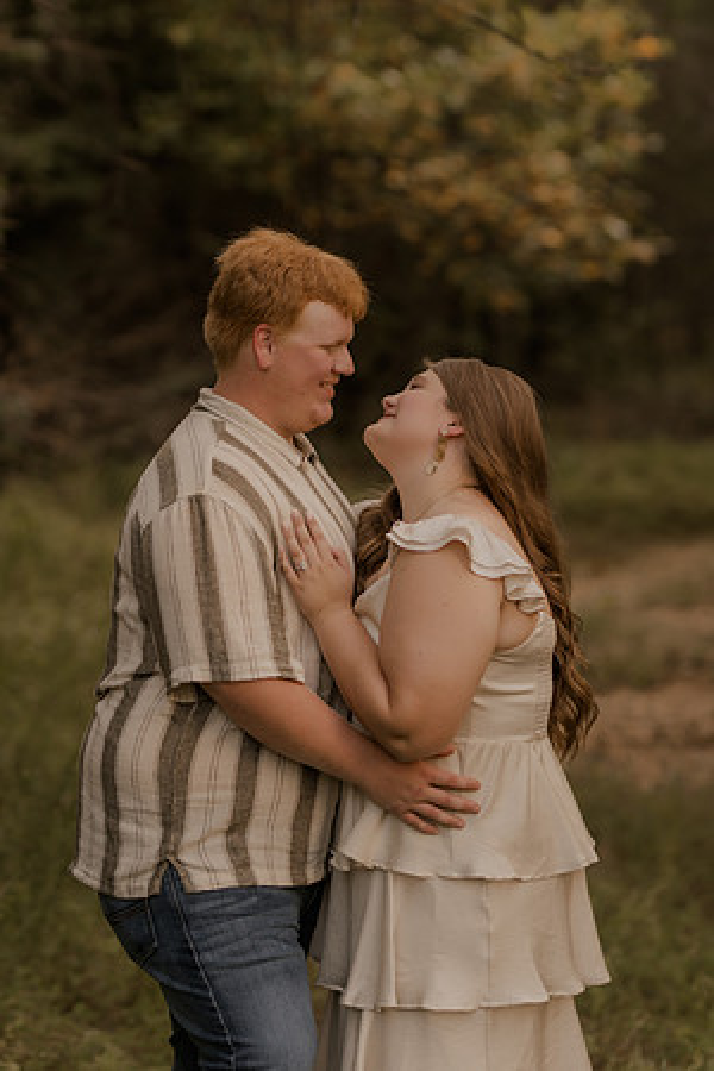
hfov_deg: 10.8
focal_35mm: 127
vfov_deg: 16.1
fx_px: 3778
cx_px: 357
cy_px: 536
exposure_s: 1/125
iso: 100
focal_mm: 85
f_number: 2
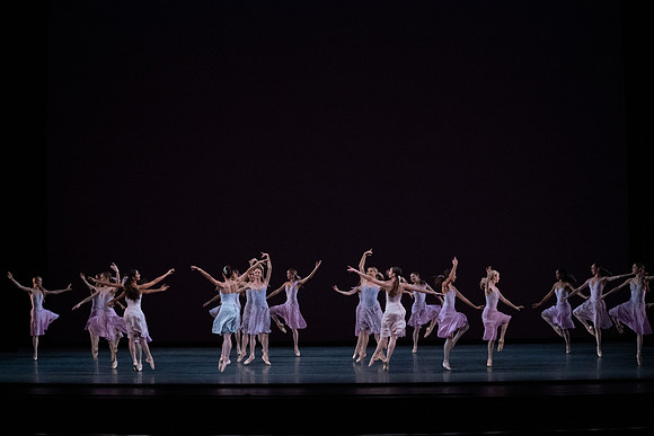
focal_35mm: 70
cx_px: 327
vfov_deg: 19.5
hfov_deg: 28.8
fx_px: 1272
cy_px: 218
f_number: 13
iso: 12800
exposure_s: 1/400
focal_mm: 70
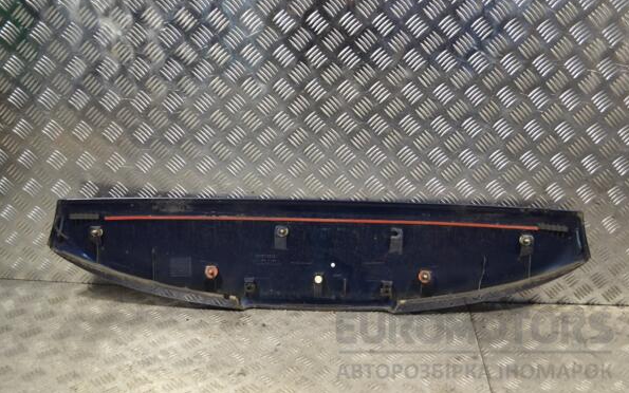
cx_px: 316
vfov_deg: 34.4
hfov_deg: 52.7
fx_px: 634
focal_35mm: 37
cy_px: 187
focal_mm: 24
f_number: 4.5
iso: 400
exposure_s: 1/80
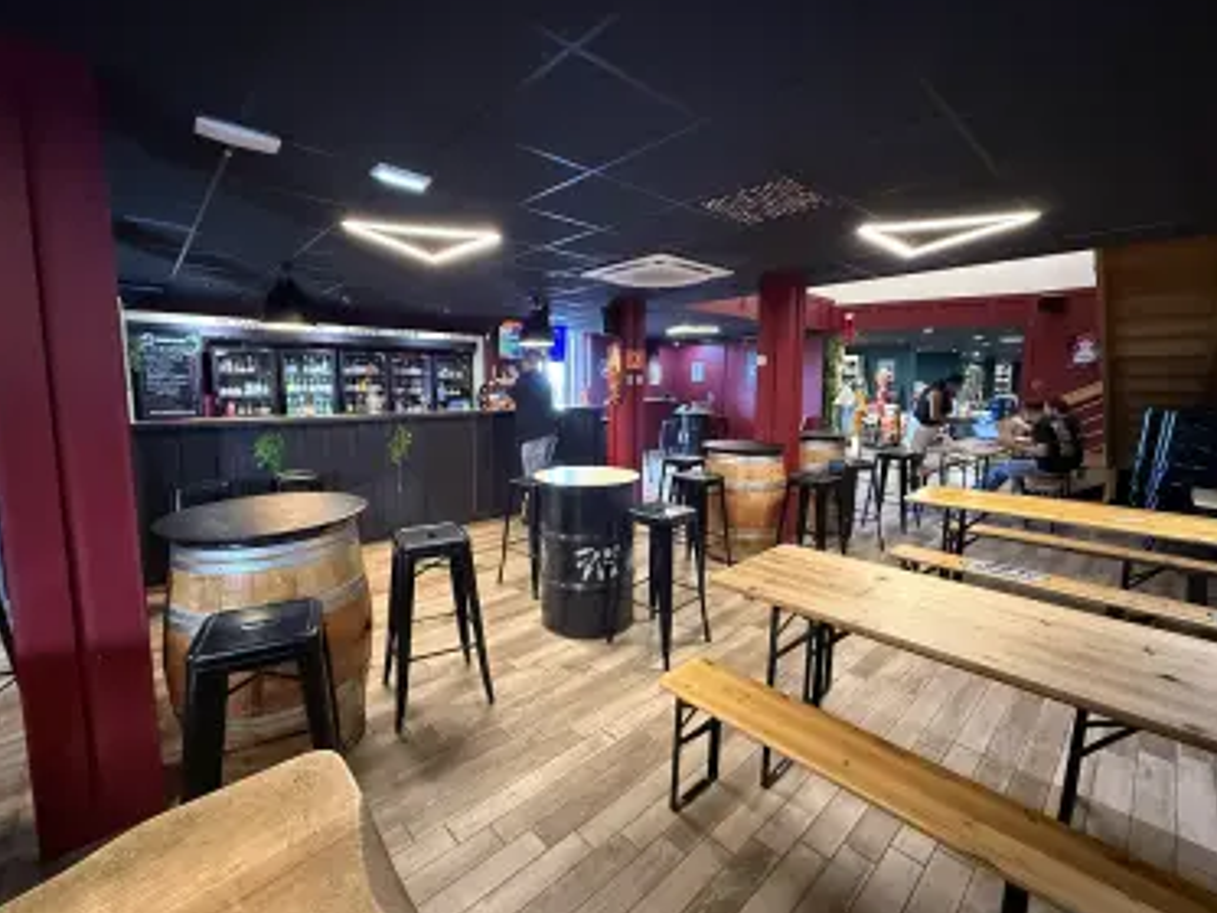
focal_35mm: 15
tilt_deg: -6.3
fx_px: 528
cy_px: 437
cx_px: 607
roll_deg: -1.1
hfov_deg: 98.2
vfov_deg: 81.7
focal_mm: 2.22
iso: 1000
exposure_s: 1/33
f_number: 2.2
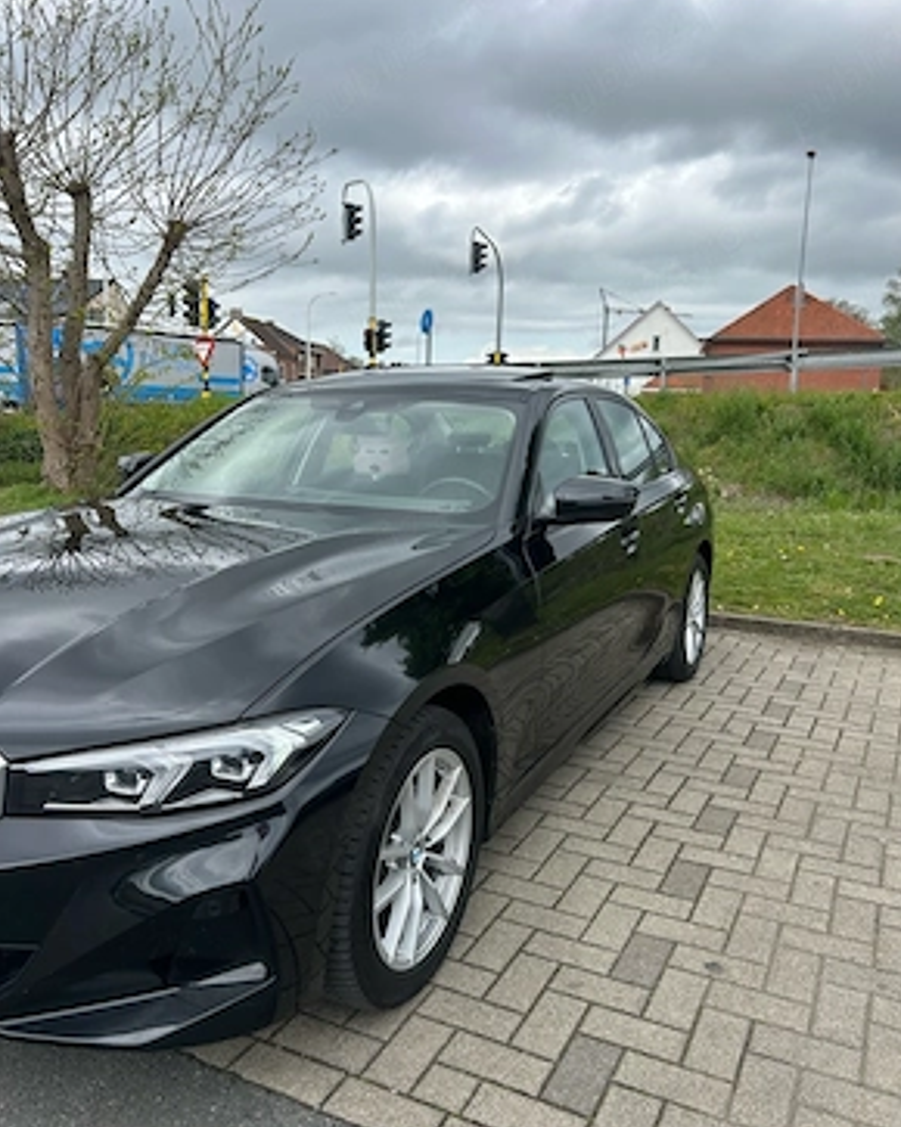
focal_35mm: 28
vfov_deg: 62.2
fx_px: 934
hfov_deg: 51.5
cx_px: 463
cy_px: 577
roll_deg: +1.6
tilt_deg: -10.1
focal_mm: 5.7
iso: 50
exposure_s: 1/2915
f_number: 1.5
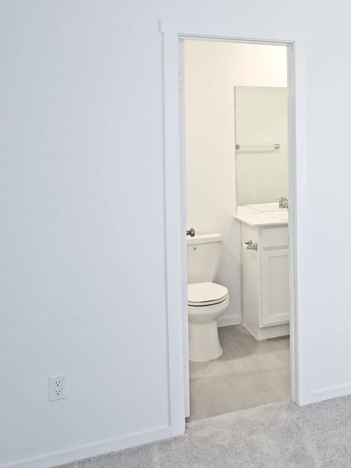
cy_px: 140
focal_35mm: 44
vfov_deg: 42.1
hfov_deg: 29.8
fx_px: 595
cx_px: 378
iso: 64
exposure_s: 1/25
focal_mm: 12
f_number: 3.5
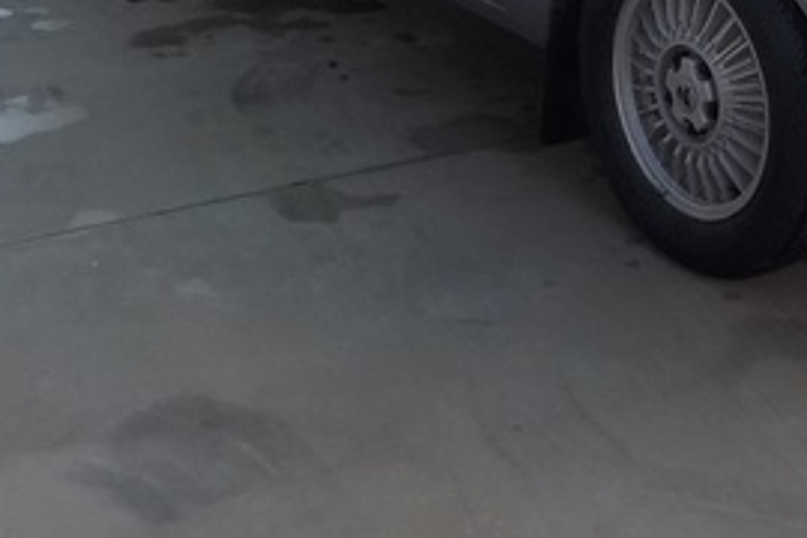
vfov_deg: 17.8
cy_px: -57
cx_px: 696
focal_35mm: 74
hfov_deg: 26.6
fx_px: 1659
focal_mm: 4.1
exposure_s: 1/60
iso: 125
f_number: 3.3
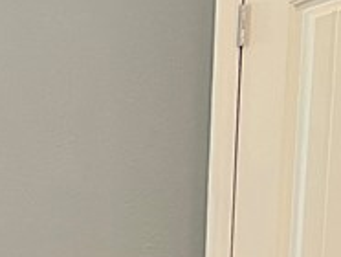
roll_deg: +2.6
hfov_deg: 11.8
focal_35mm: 143
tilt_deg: -9.6
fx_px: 1411
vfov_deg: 9.8
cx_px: -418
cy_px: 483
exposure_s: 1/60
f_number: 1.5
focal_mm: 5.7
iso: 200
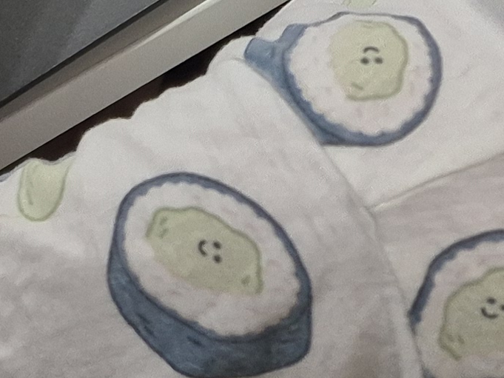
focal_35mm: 135
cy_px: -560
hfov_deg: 14.1
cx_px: -121
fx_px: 1966
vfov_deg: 9.6
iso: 100
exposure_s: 1/100
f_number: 1.8
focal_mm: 5.4
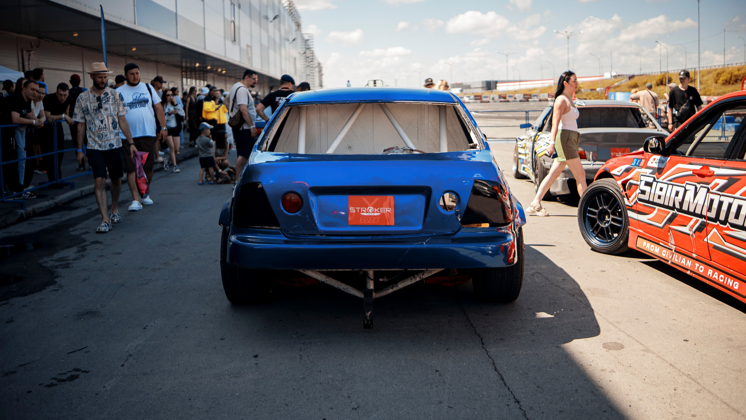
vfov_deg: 33.2
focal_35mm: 36
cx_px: 373
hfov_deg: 55.8
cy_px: 210
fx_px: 704
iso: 100
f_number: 1.2
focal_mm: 23
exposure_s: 1/3200
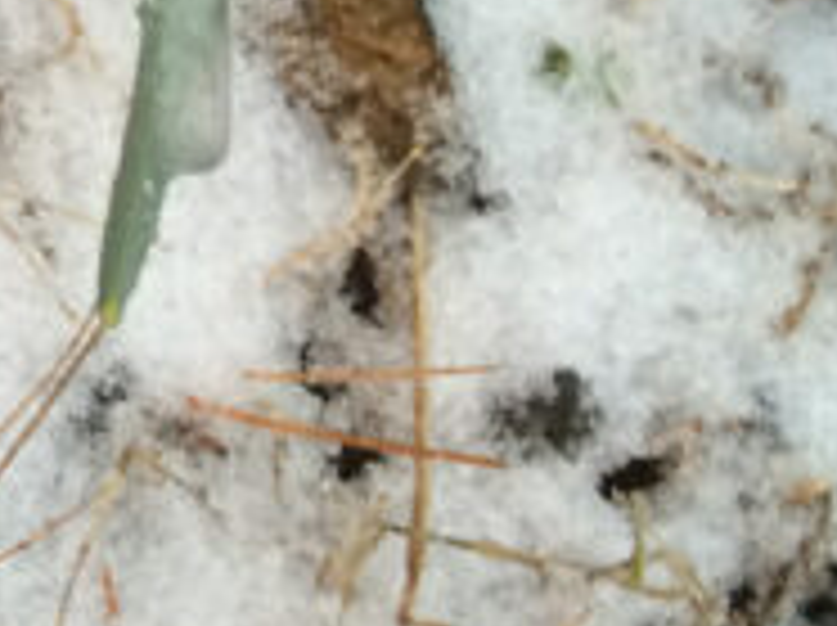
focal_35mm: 160
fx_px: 3864
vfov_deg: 8.8
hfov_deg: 10.6
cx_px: -1170
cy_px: -576
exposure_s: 1/30
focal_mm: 4.15
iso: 64
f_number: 2.2
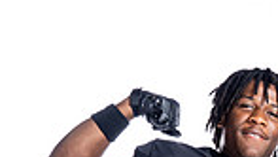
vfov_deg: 7.2
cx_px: 244
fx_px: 1158
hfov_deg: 13.6
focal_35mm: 157
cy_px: 412
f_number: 5
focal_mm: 49
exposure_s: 1/250
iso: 400
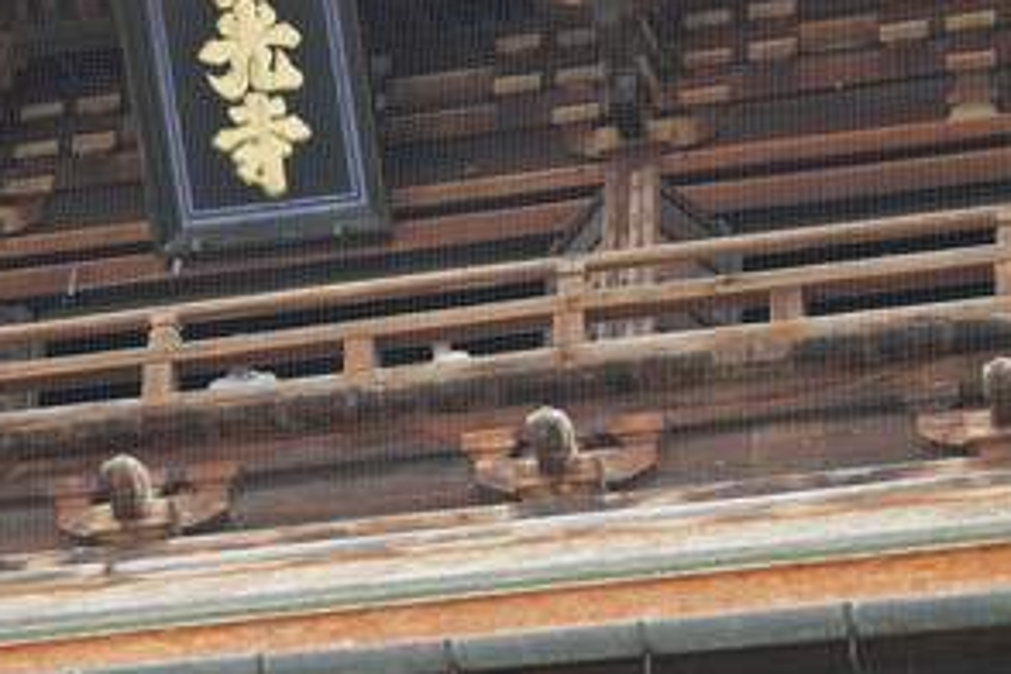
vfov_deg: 10.1
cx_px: 426
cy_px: 191
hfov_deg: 15.1
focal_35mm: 136
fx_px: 3819
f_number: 5.6
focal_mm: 32
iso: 200
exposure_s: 1/125
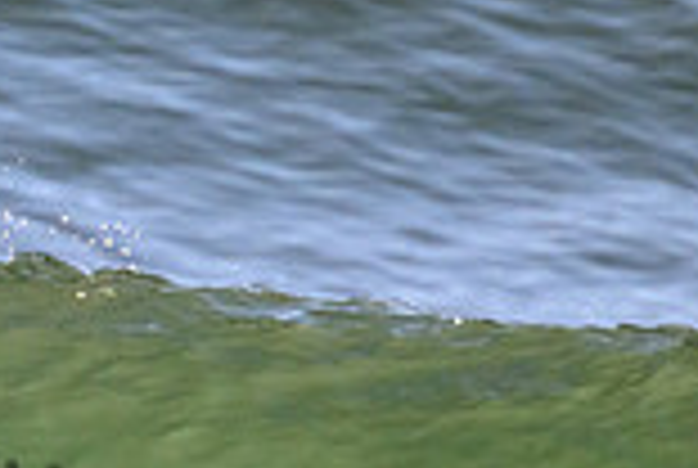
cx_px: -414
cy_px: 443
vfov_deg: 0.5
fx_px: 58103
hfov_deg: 0.7
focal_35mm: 2991
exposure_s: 1/2000
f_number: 11
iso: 2800
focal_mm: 800
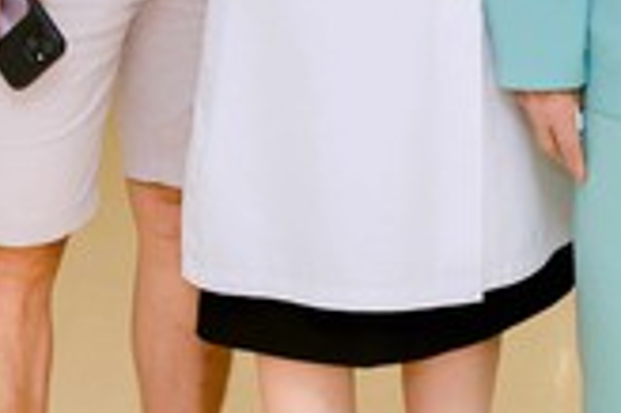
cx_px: 594
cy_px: -422
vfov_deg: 7.5
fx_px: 2998
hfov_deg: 11.7
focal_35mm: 174
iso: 400
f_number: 2.8
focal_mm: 39
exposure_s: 1/160
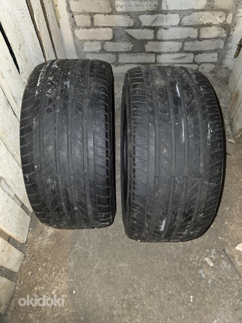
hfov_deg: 58.9
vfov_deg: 73.9
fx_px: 214
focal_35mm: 23
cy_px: 162
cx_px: 121
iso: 125
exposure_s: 1/13.2
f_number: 1.7
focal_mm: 6.3
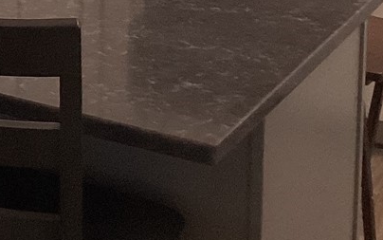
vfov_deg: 9.3
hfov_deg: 14.6
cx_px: -247
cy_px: -286
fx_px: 1358
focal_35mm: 130
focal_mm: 3.3
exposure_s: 1/60
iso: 64
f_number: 2.4
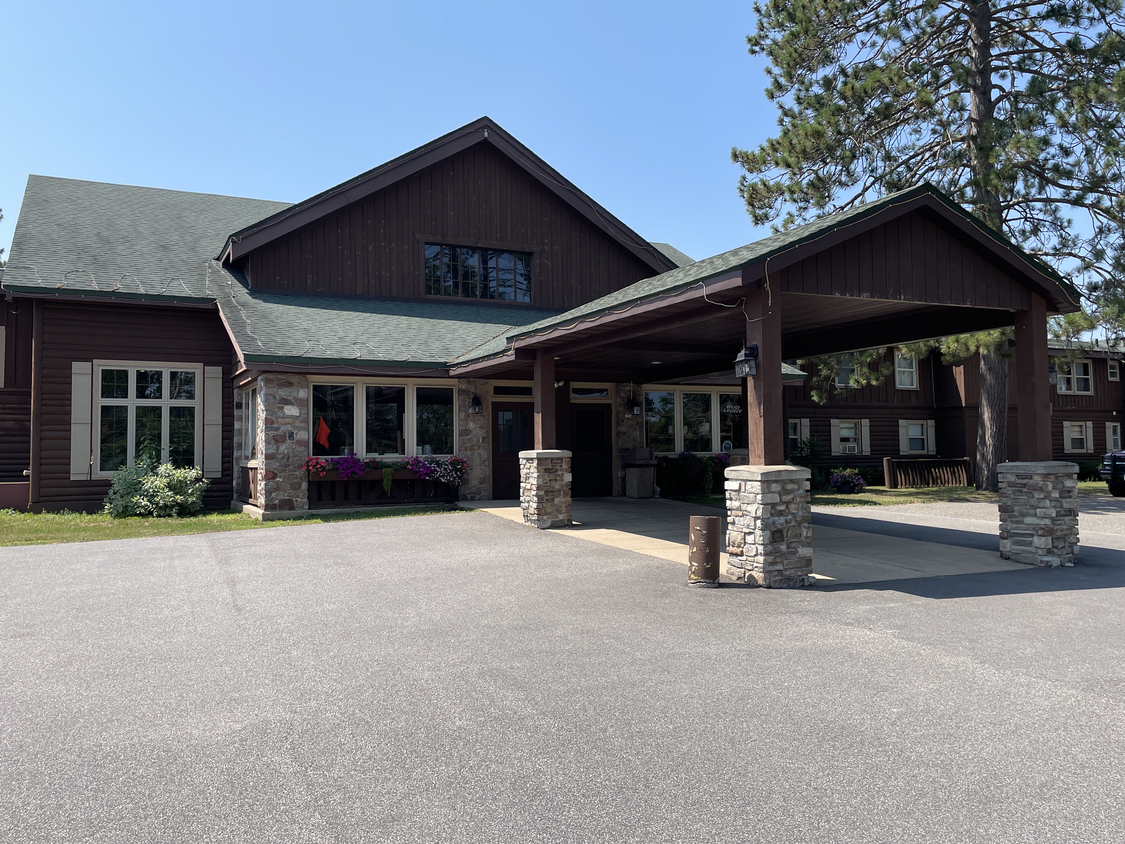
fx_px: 910
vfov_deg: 49.7
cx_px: 528
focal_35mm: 28
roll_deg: +1.5
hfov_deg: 63.4
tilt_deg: +3.1
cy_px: 399
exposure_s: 1/2882
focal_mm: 4.2
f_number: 1.6
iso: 32
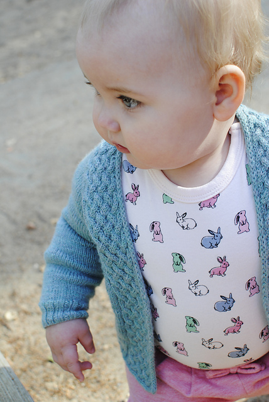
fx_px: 587
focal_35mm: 52
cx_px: 134
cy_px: 201
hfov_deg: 25.8
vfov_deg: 37.8
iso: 180
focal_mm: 35
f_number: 5.6
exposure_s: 1/125
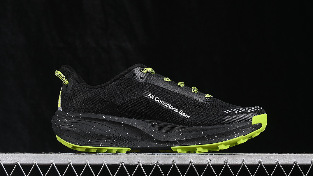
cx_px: 157
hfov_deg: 26.9
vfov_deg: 15.3
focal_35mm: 79
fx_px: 656
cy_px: 88
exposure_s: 1/60
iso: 160
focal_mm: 50
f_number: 6.3
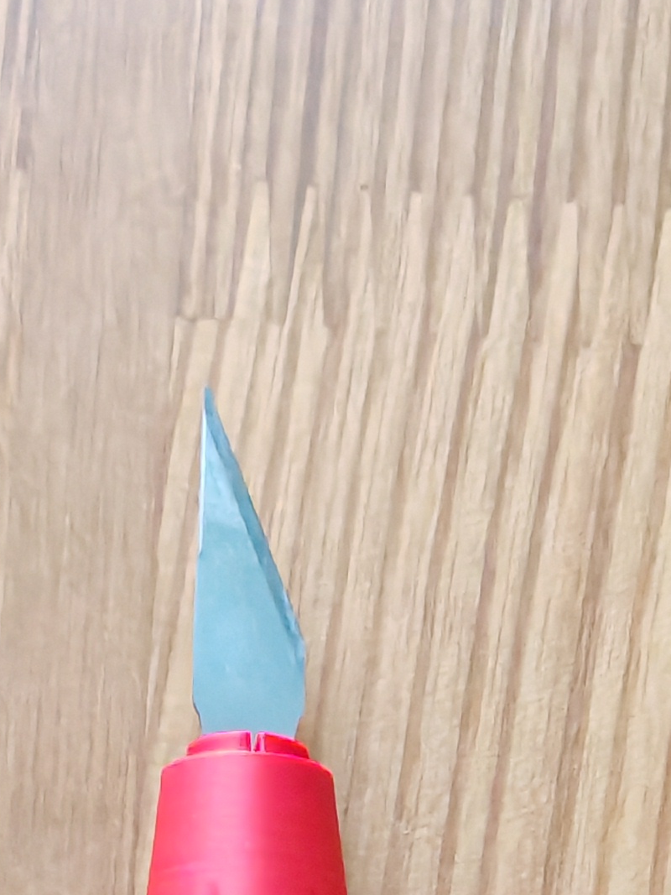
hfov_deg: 15.4
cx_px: 430
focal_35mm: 96
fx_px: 2482
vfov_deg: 17.6
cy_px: 1459
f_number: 1.9
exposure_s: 1/200
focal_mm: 5.3
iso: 3200
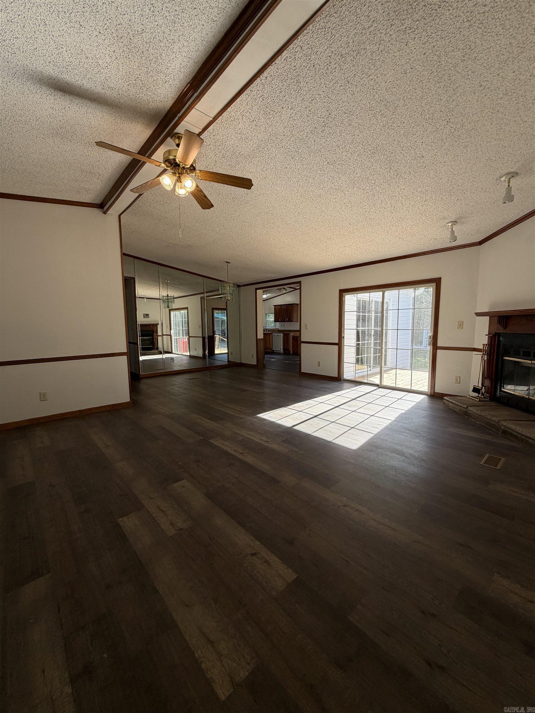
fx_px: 288
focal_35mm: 14
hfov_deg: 85.7
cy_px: 356
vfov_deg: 102.1
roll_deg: +0.7
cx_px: 268
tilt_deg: -7.9
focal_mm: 2.22
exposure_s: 1/164
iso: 40
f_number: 2.2
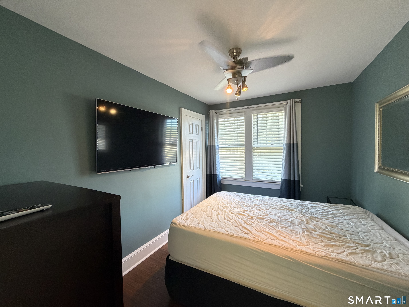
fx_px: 165
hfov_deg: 102.1
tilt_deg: -2.1
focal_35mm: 14
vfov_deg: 85.7
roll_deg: +1.2
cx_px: 204
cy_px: 154
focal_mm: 2.22
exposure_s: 1/60
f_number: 2.2
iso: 320
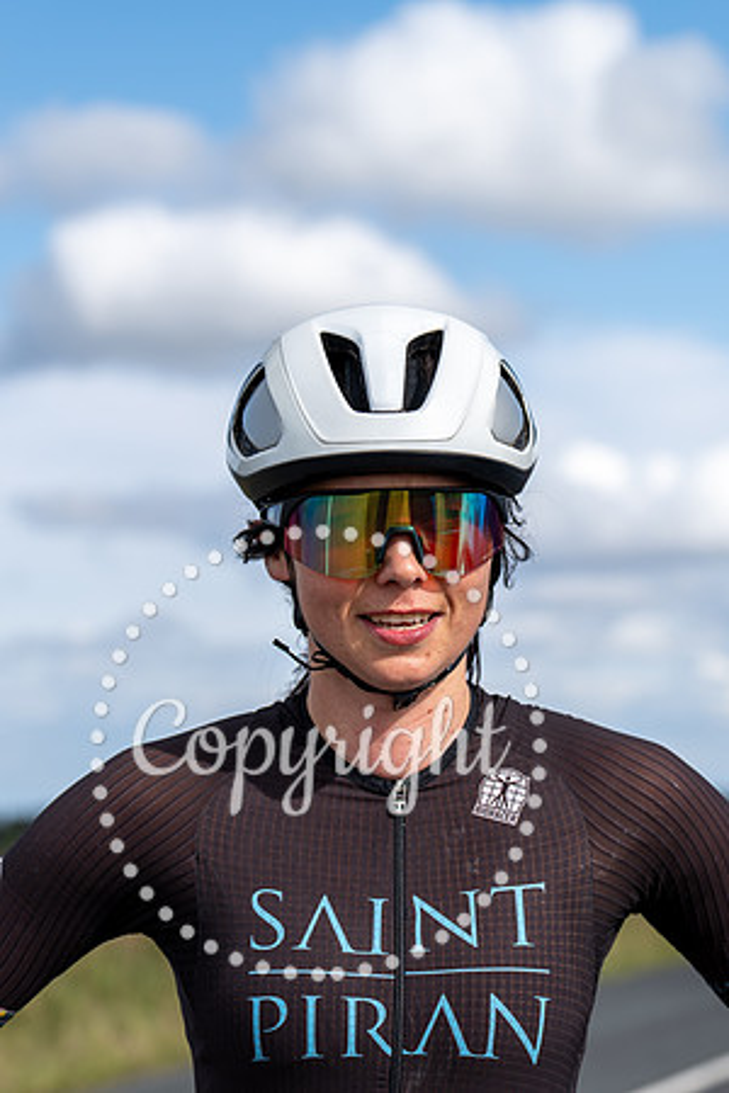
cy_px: 546
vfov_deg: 19.5
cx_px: 431
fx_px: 3189
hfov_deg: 13.0
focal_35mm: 105
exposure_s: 1/800
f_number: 4
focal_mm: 70
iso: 100
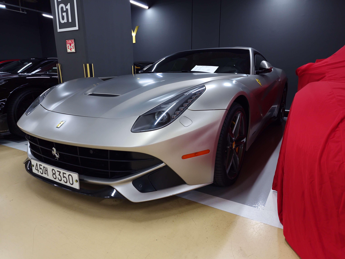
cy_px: 130
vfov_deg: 58.9
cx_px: 172
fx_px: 229
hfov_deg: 73.9
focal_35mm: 23
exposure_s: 1/180
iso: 400
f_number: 1.8
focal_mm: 6.4
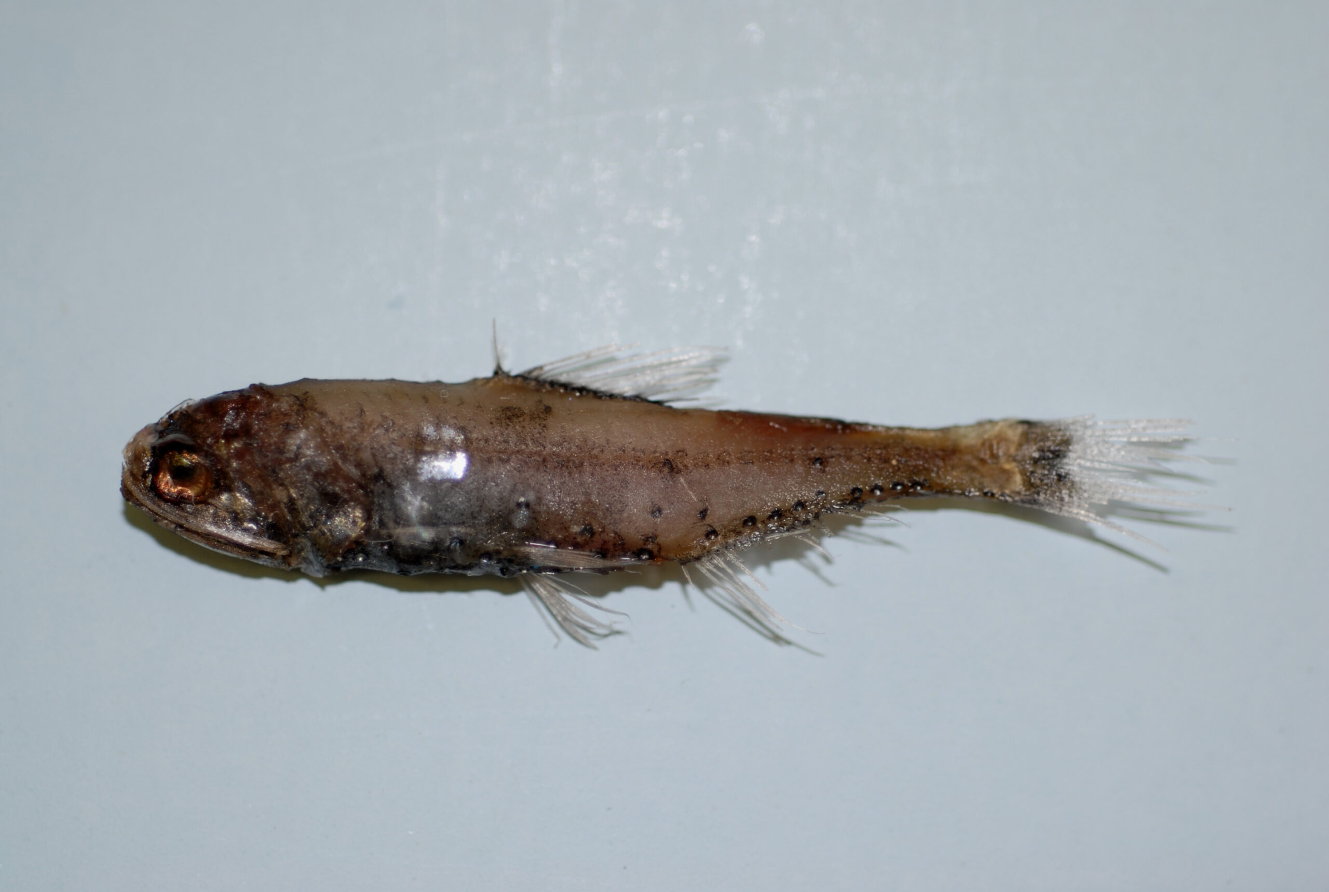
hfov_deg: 22.6
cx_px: 664
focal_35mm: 90
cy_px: 446
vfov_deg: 15.3
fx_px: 3329
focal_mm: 60
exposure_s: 1/60
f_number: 3.5
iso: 100
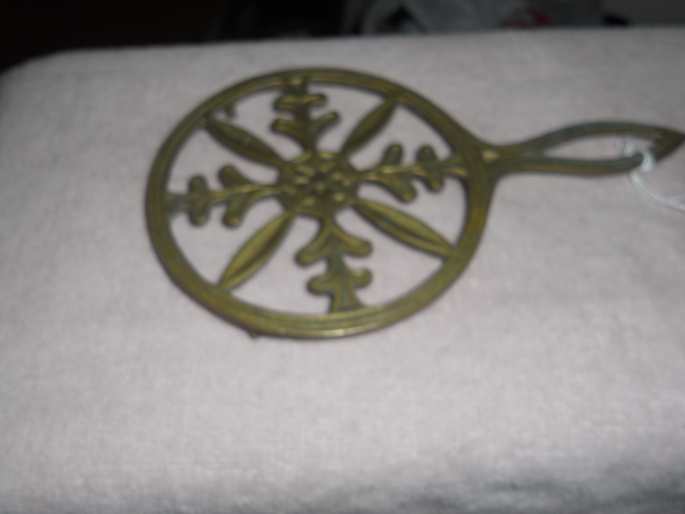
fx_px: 633
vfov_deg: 44.2
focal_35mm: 32
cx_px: 342
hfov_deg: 56.8
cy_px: 257
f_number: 8.8
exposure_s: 1/25
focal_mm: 5.8
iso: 80
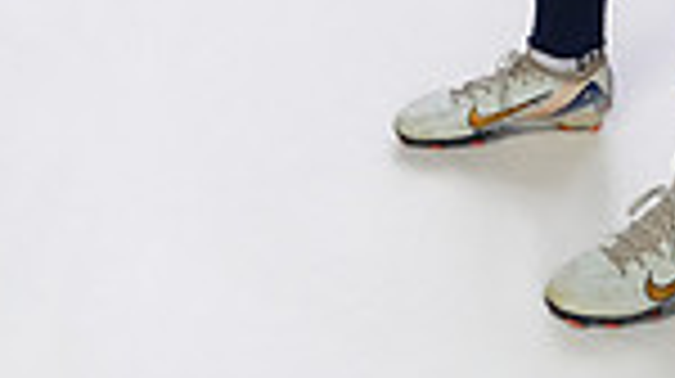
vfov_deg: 9.7
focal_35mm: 107
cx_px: 590
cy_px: -580
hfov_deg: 19.7
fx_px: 1913
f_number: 8
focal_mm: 34
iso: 800
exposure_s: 1/250
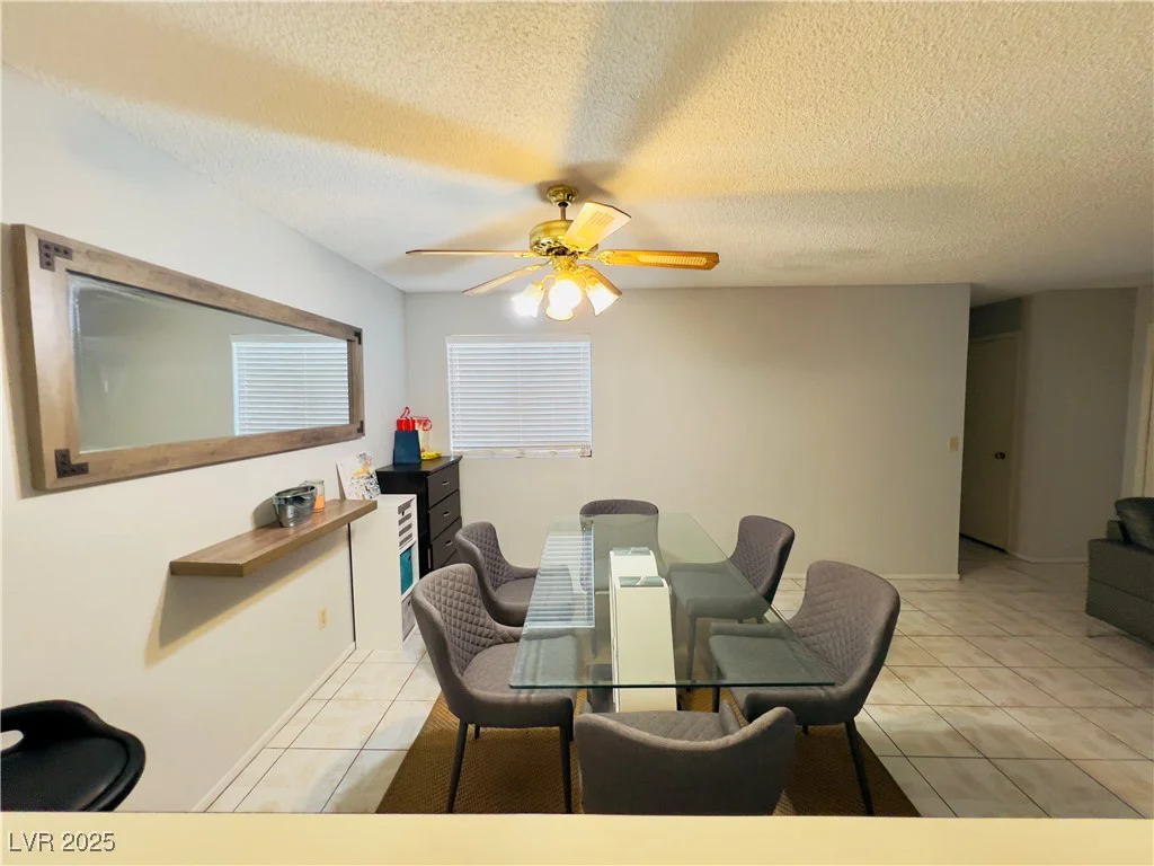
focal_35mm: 13
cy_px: 433
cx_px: 577
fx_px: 433
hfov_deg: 106.2
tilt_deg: -5.3
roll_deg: +0.8
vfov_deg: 89.9
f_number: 1.8
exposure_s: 1/120
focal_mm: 1.57
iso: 250
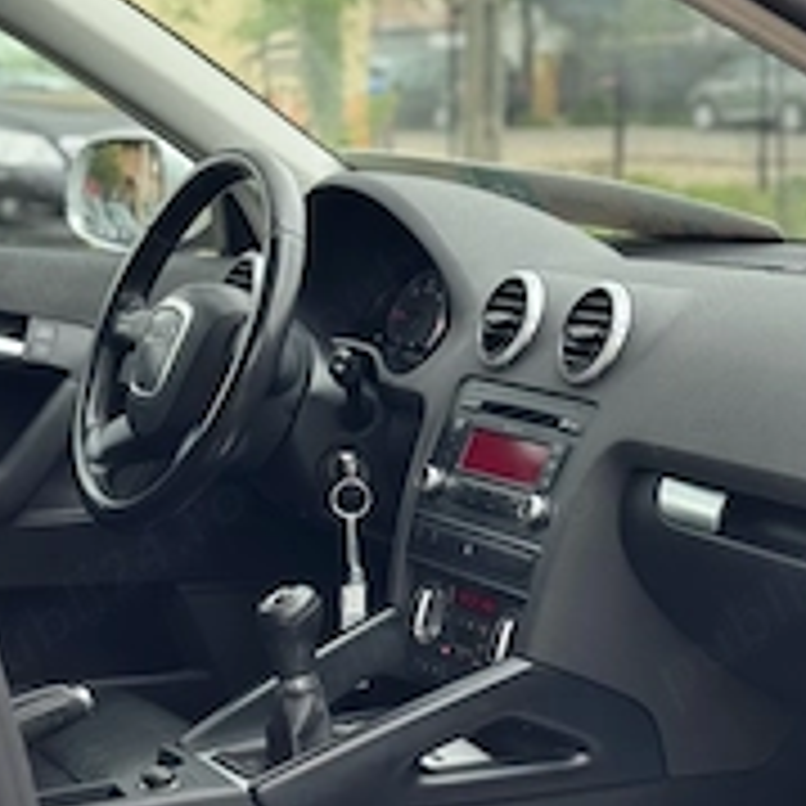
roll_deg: +0.8
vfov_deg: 18.1
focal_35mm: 95
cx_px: 540
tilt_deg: -13.2
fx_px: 2503
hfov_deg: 18.2
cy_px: 644
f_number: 1.78
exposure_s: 1/172
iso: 64
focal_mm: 6.76
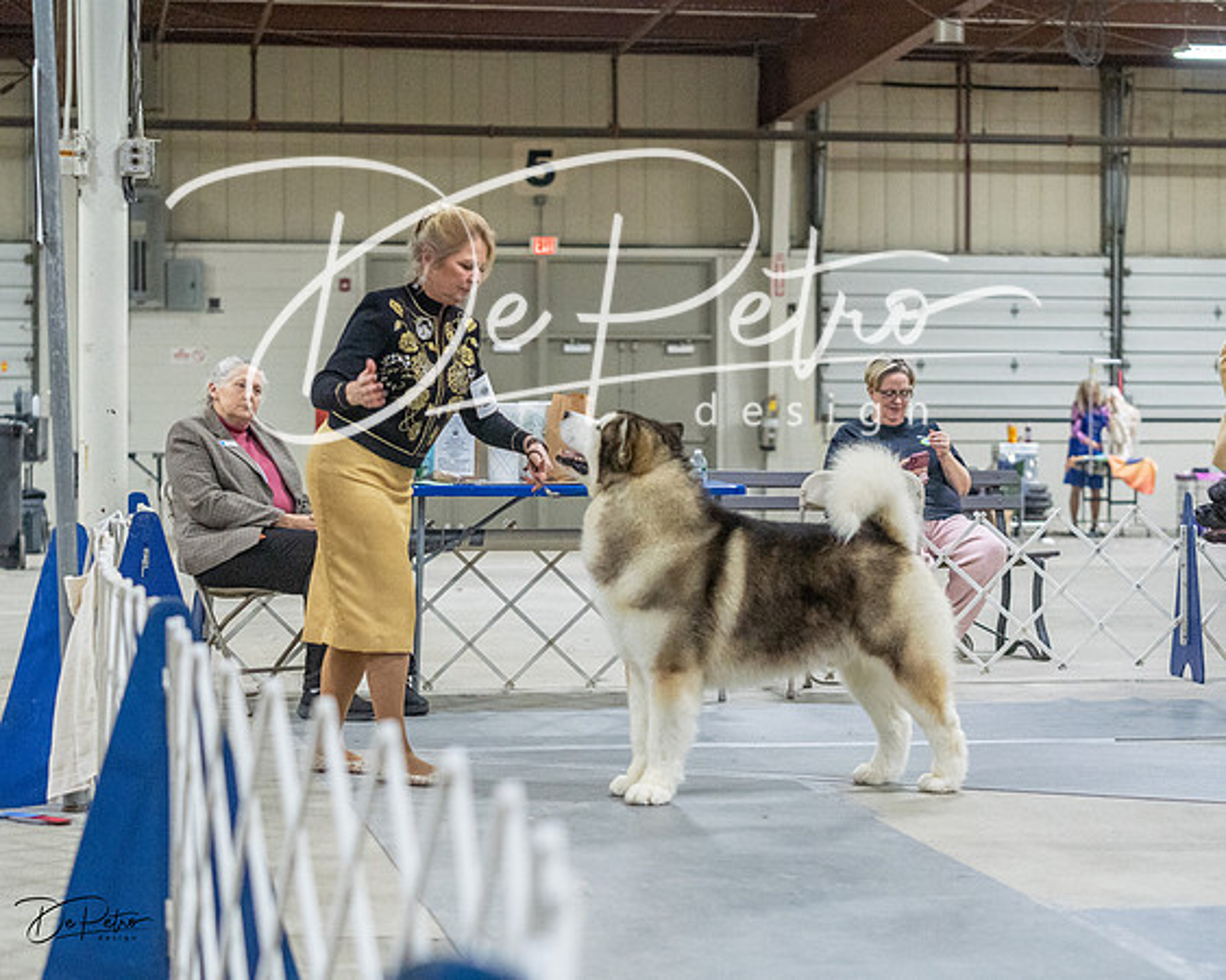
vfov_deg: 19.4
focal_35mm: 79
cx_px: 613
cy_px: 490
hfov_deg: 24.2
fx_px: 2859
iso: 6400
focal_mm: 70
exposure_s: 1/320
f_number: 3.2
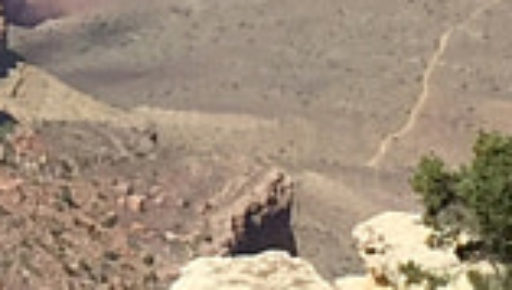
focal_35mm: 321
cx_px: -228
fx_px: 4366
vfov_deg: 3.8
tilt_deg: -7.2
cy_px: -352
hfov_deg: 6.6
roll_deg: +1.8
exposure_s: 1/2825
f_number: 2.2
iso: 32
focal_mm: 4.15
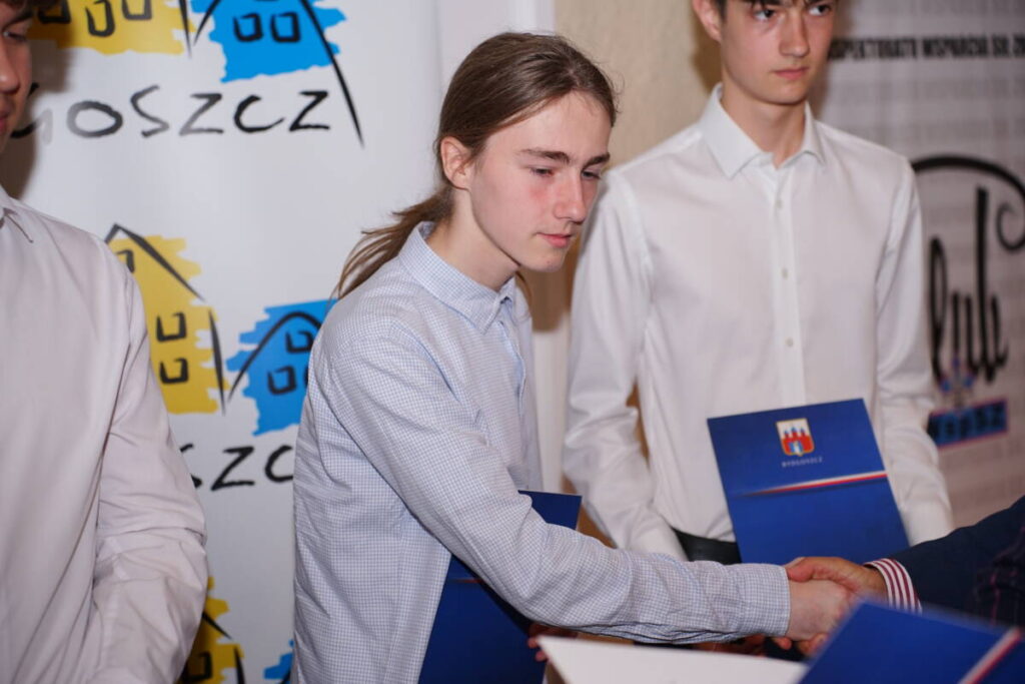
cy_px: 342
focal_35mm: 65
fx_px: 1851
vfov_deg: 20.9
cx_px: 512
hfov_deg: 31.0
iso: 320
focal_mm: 65
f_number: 2.8
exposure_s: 1/200
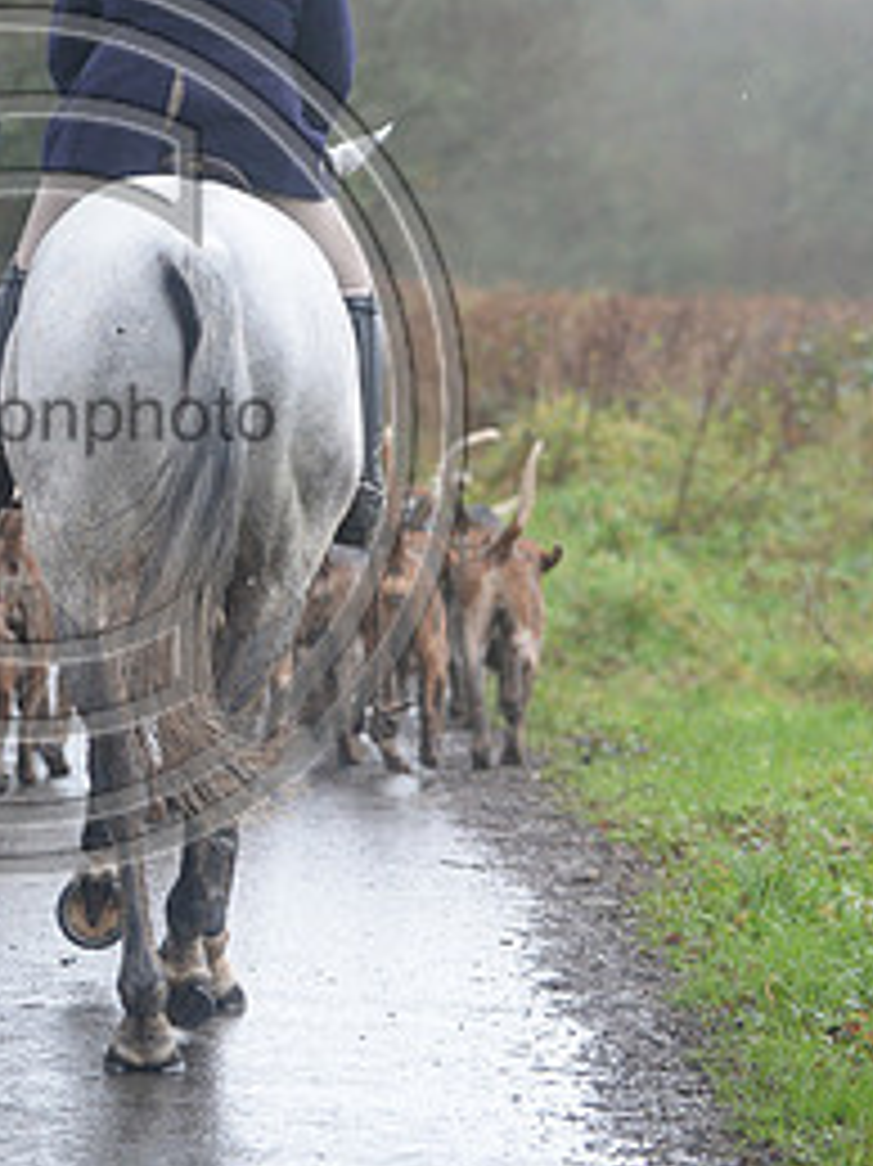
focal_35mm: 269
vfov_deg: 7.4
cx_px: -50
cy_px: 356
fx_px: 9053
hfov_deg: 5.5
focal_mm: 125
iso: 1600
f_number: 2.8
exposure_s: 1/800
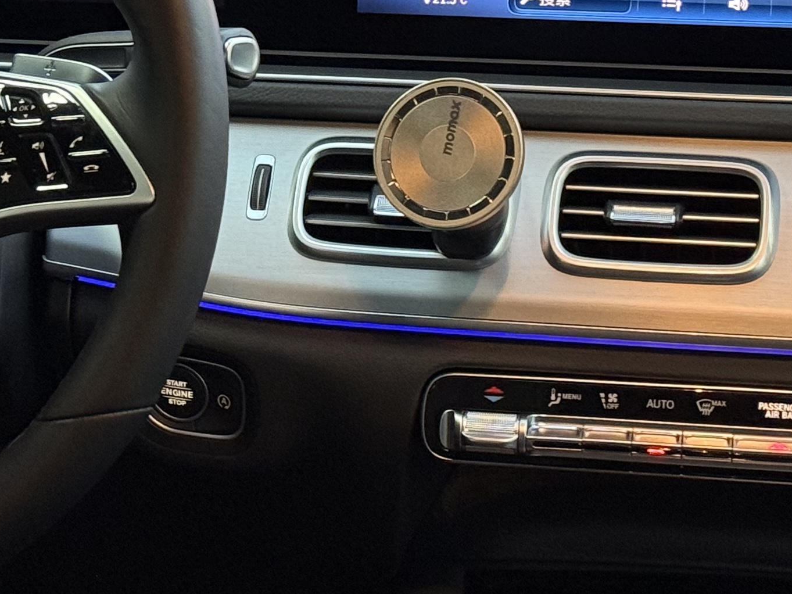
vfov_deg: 10.4
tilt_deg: -21.0
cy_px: 312
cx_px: 177
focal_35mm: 142
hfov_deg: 13.8
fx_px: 3249
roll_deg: +1.3
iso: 200
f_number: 1.78
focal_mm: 6.76
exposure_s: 1/33
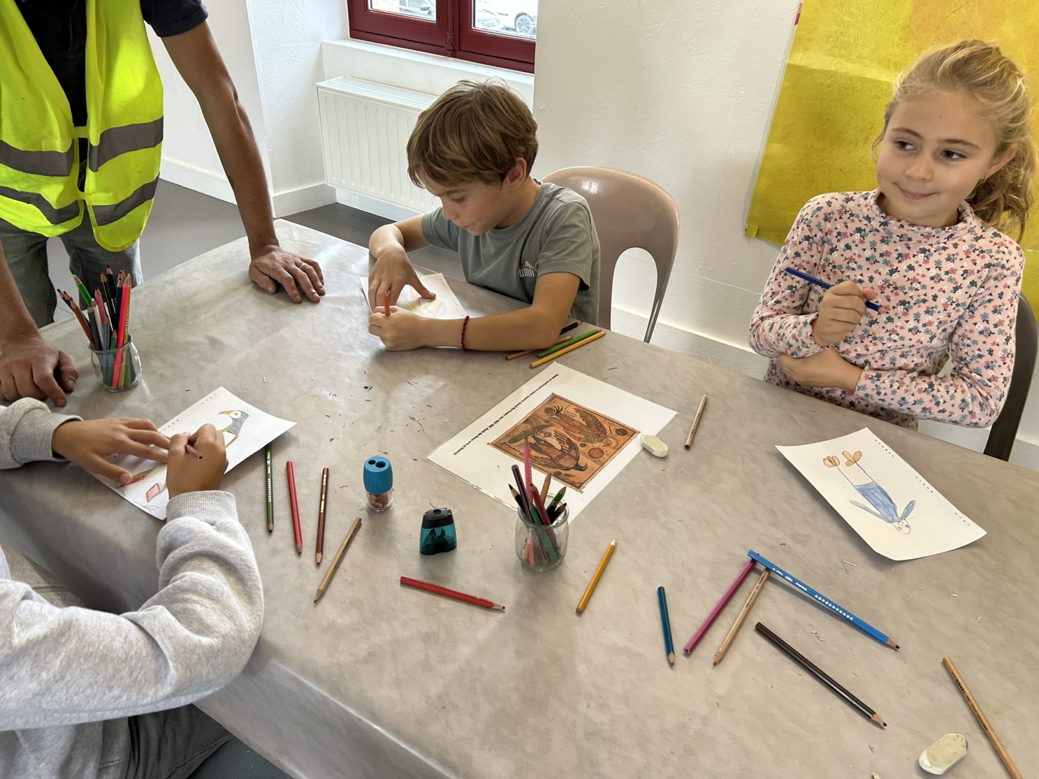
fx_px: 780
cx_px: 520
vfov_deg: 53.1
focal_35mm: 26
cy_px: 390
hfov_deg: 67.3
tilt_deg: -34.2
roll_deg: -1.7
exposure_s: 1/100
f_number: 1.5
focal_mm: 5.7
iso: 100
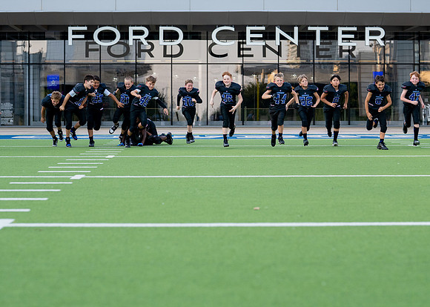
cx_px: 215
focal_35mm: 83
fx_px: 1019
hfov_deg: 23.8
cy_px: 128
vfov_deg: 17.1
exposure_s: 1/2000
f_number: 2
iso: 400
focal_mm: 50
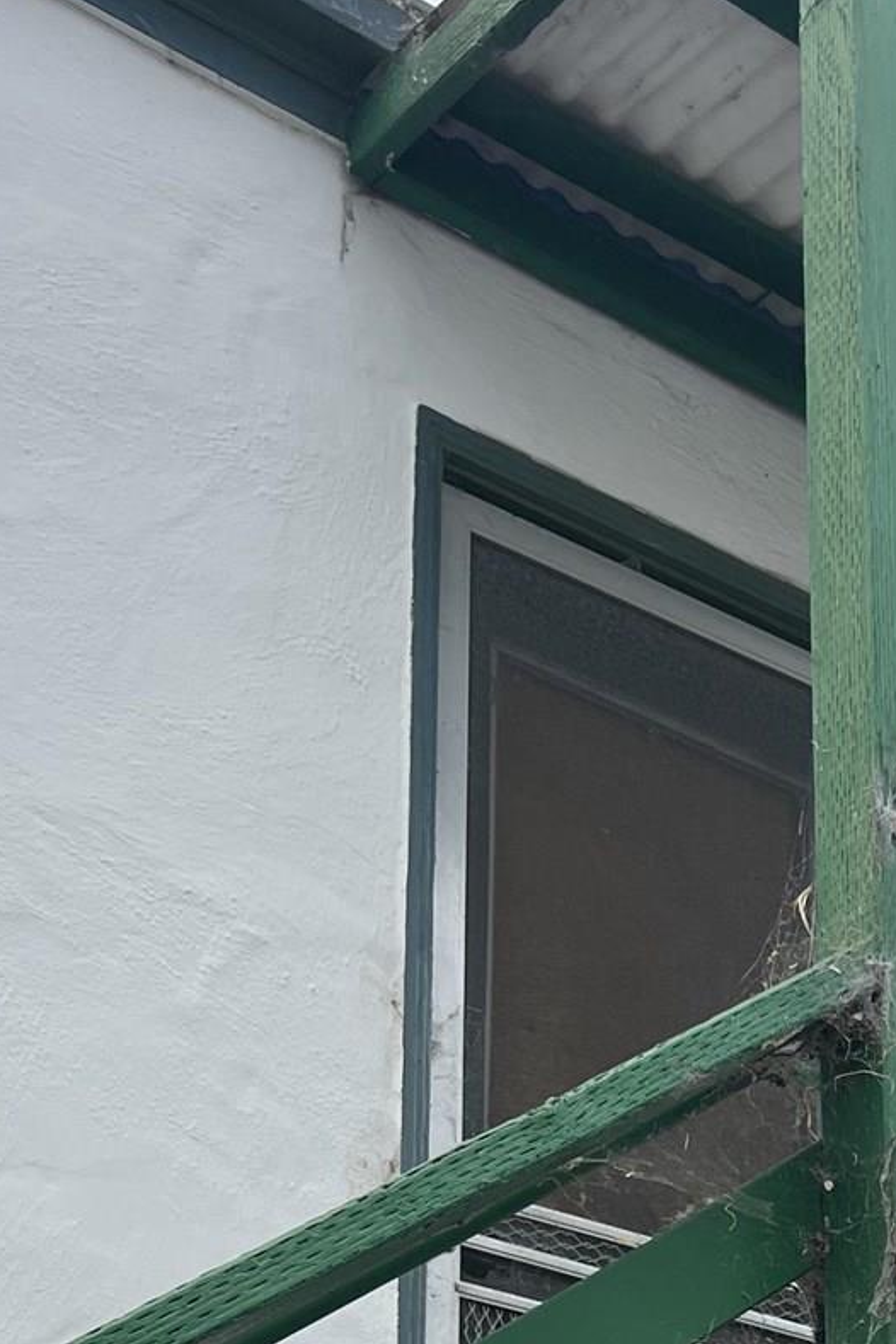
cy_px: 1536
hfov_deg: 16.9
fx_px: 2949
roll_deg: +1.5
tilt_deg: +19.9
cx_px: 891
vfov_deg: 23.8
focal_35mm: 79
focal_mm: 5.7
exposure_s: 1/2404
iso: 50
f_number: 1.5
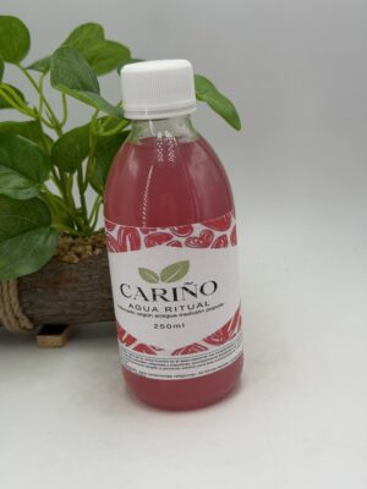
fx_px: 679
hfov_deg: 30.3
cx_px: 184
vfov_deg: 39.7
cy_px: 244
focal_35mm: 48
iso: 64
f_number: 1.78
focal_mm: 6.76
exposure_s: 1/2033
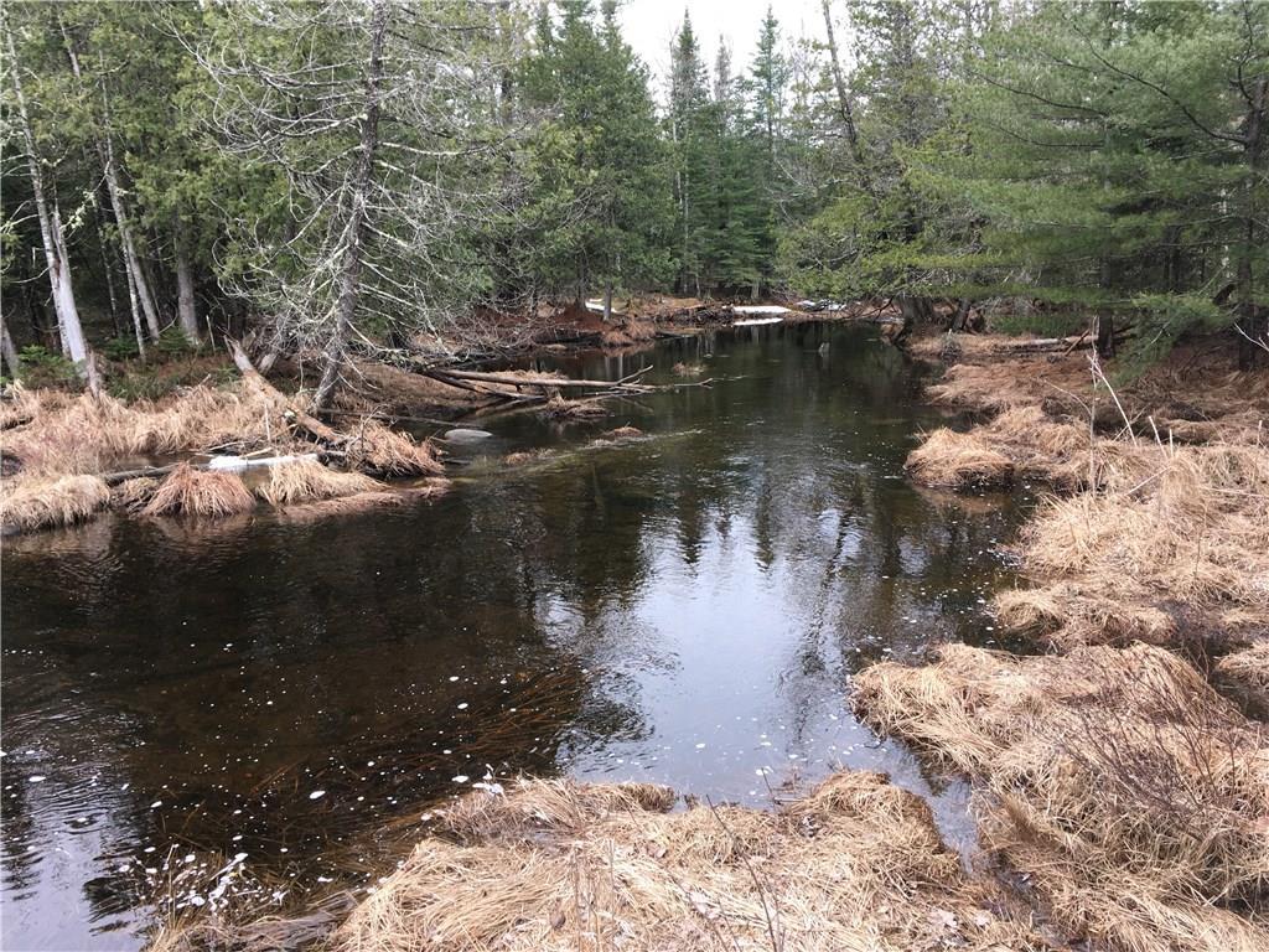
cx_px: 634
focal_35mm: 29
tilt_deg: -10.6
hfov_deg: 61.7
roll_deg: +0.5
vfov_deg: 48.2
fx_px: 1063
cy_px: 476
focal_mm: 4.15
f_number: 2.2
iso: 25
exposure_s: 1/120
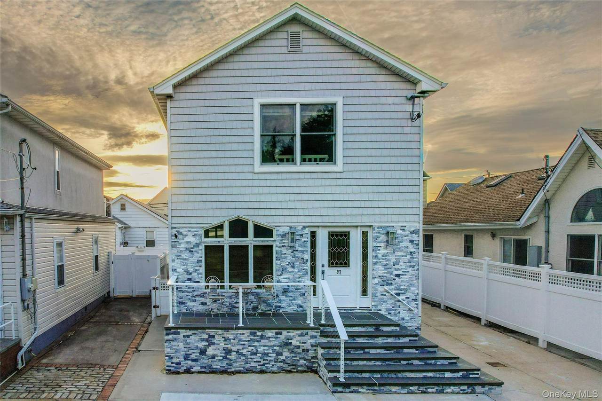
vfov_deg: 57.2
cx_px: 301
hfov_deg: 78.6
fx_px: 368
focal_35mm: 22
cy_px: 200
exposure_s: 1/320
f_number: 2.8
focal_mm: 8.38
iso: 110
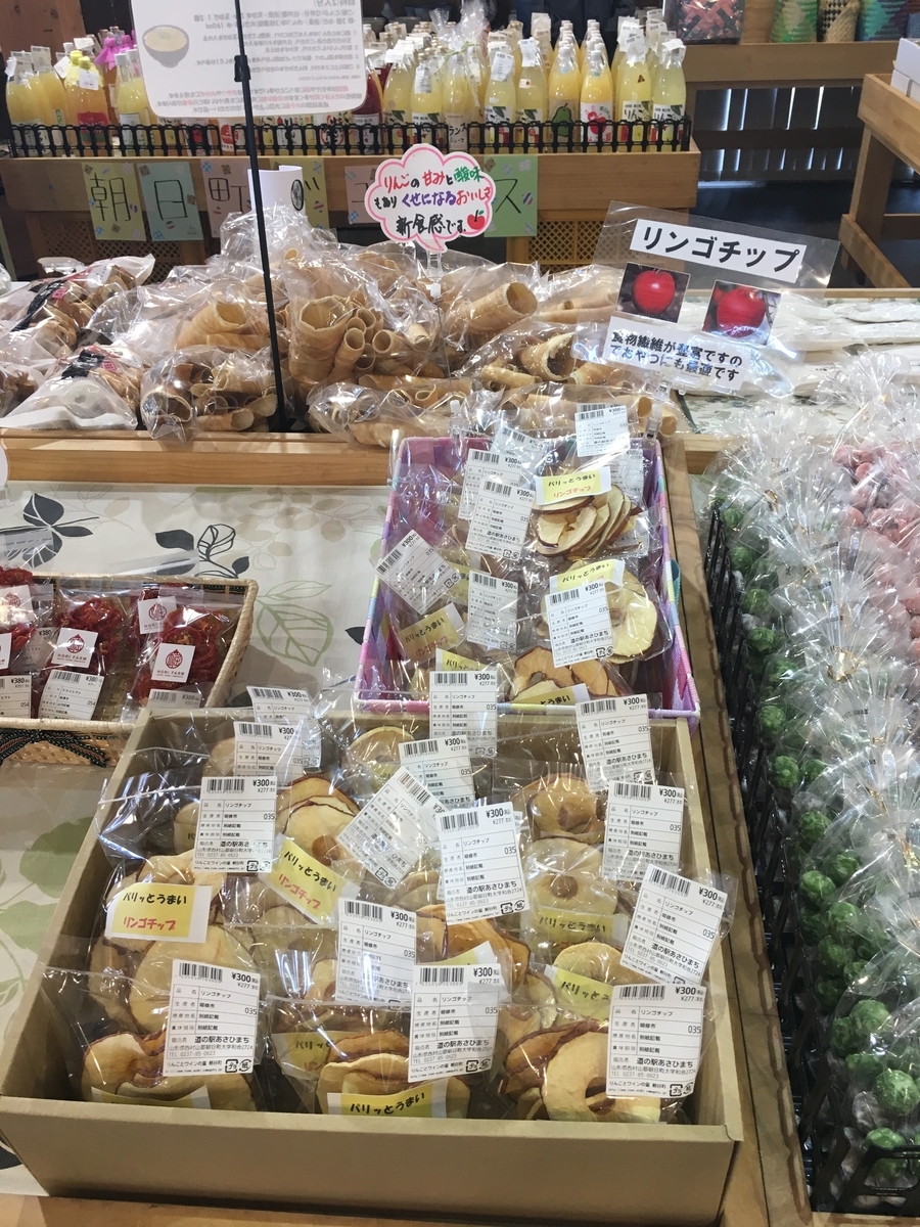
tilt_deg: -34.3
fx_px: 1028
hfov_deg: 48.2
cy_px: 614
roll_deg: +0.8
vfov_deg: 61.7
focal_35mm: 29
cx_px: 460
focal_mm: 4.15
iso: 32
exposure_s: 1/30
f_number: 2.2
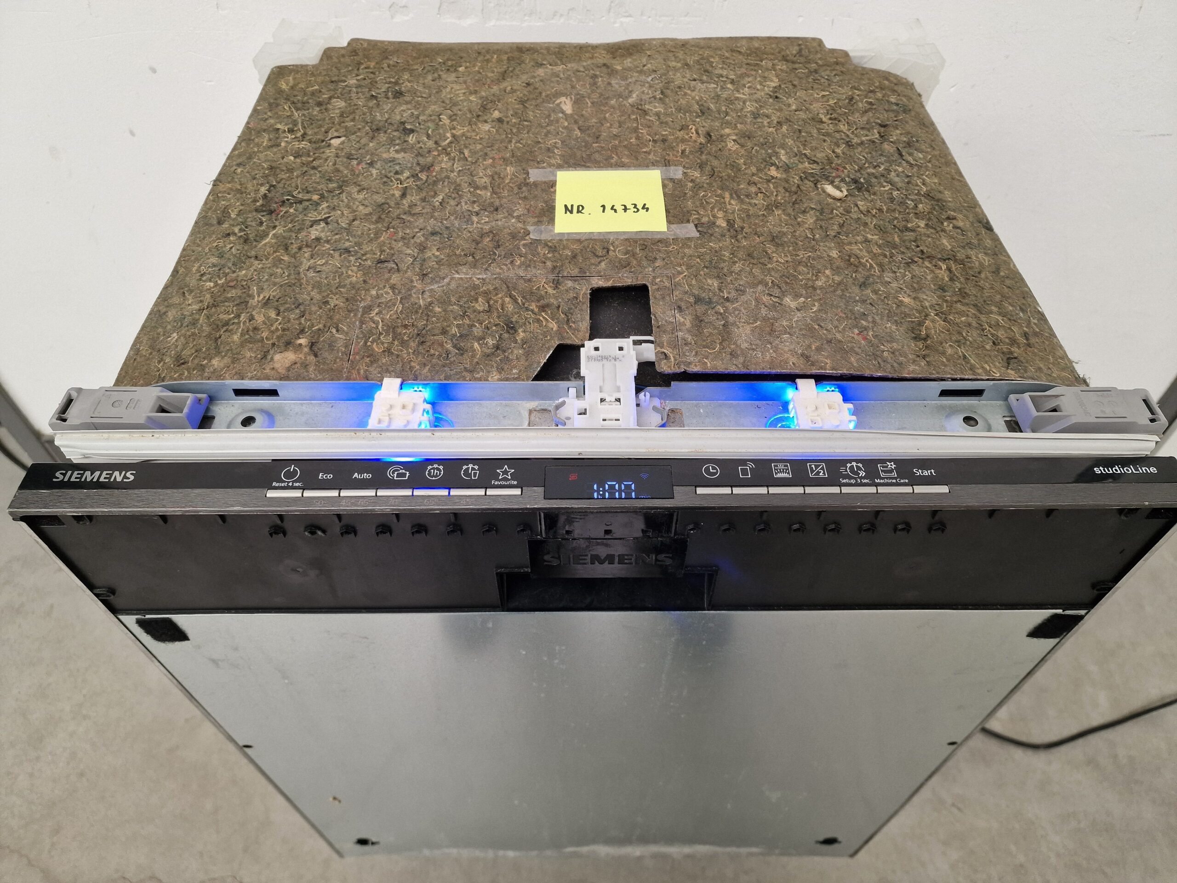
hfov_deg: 73.9
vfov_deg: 58.9
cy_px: 442
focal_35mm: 23
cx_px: 588
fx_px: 782
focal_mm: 6.4
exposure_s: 1/100
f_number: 1.8
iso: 200
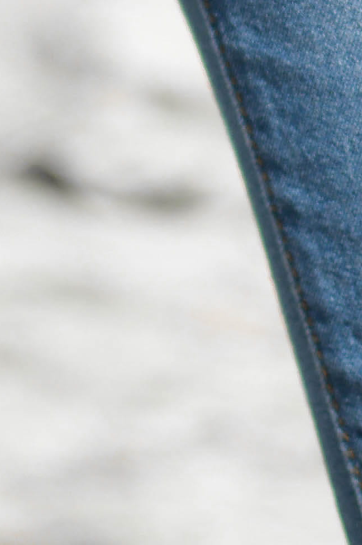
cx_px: 113
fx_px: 4898
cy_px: -492
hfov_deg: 4.2
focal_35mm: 324
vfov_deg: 6.2
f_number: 1.8
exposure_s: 1/4000
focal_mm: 35
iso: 100
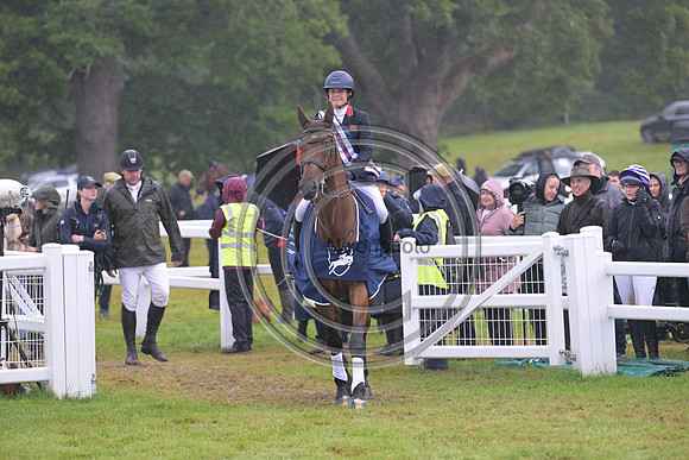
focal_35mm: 200
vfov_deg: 6.9
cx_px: 344
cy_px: 230
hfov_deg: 10.3
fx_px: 3828
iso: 1600
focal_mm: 200
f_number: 4.5
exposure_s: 1/1250
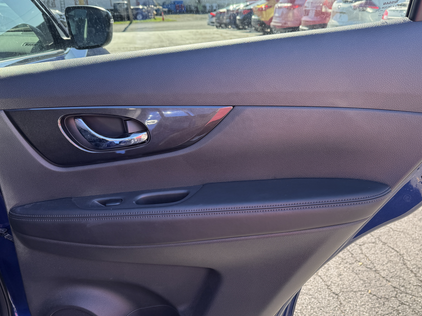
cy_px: 191
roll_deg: -1.0
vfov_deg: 45.2
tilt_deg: -29.2
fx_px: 378
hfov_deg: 58.2
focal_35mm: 31
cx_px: 231
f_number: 1.78
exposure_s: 1/387
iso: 80
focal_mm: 6.76
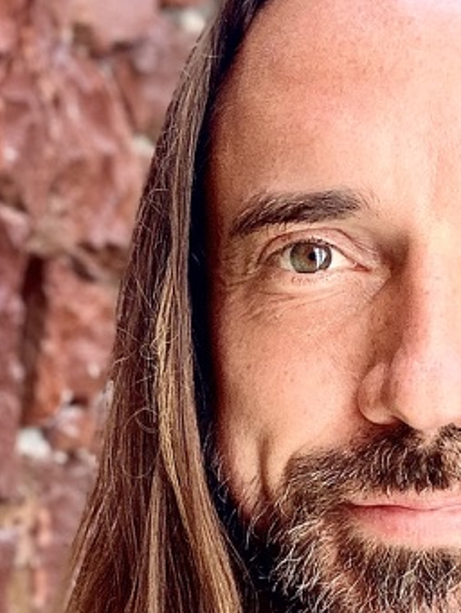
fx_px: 1704
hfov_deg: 15.4
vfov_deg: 19.9
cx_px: 335
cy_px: 600
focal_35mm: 96
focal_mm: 2.87
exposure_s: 1/121
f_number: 2.2
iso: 40
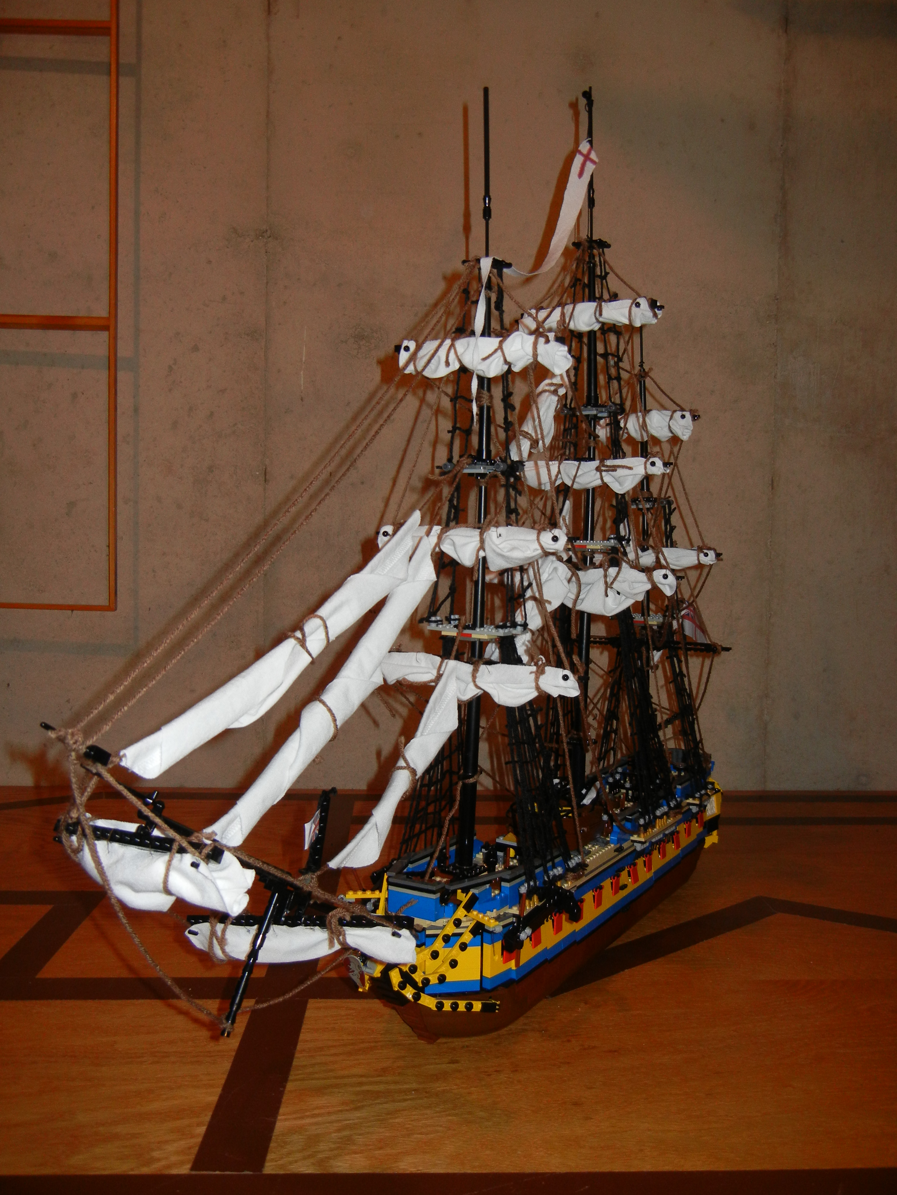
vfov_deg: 60.0
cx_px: 448
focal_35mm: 30
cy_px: 598
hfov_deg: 46.8
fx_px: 1037
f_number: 3.5
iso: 200
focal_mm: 5.4
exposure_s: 1/30
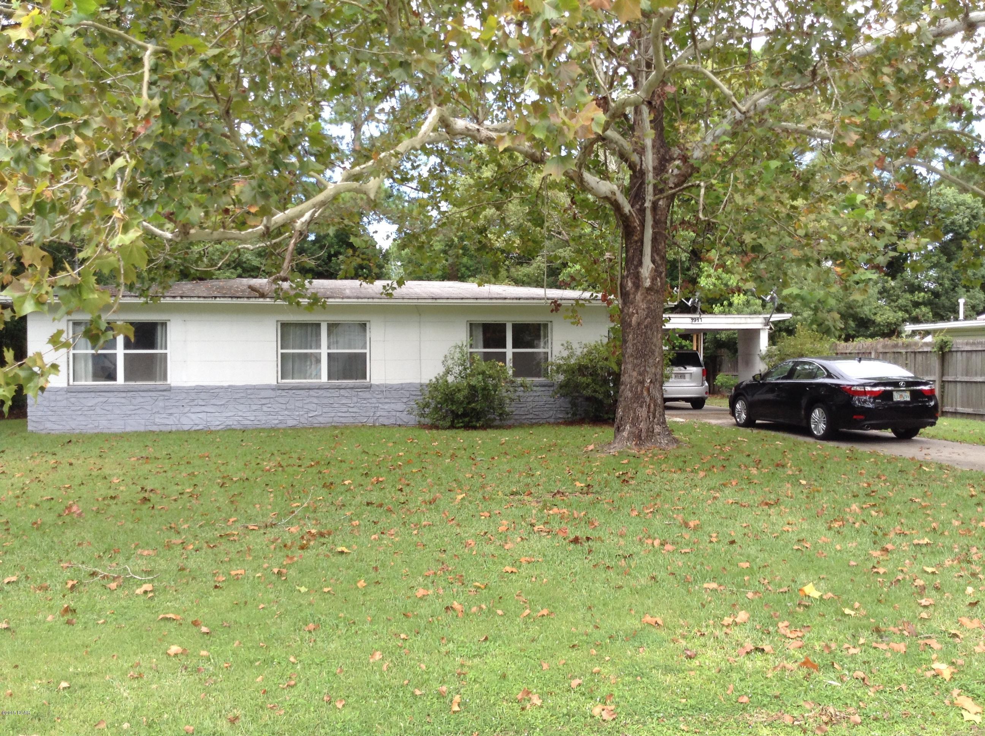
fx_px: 938
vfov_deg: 42.8
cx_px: 492
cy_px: 368
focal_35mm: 33
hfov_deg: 55.4
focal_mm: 3.3
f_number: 2.4
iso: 25
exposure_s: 1/143
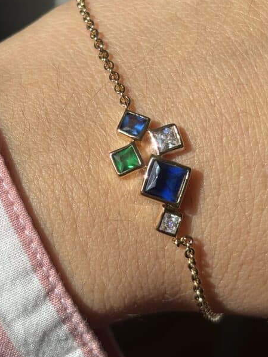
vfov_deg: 22.0
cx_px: 109
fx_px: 918
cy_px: 146
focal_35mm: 89
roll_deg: +2.4
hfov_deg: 16.6
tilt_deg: -29.3
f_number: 1.6
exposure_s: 1/3534
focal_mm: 5.96
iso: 32
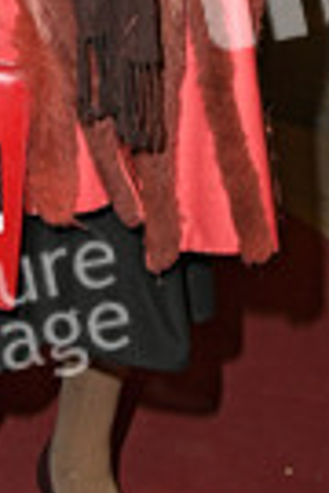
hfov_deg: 13.1
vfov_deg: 17.8
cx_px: 48
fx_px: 1426
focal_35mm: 104
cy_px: -219
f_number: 6.3
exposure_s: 1/100
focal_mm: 35
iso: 3200
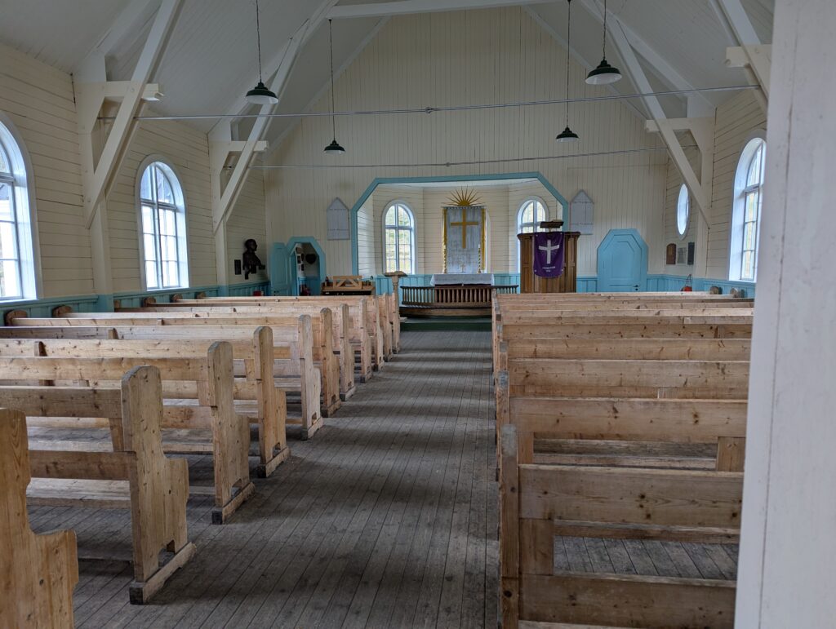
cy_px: 314
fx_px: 580
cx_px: 418
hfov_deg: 71.5
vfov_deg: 56.9
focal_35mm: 24
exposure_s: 1/152
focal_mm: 6.81
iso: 56
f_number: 1.85
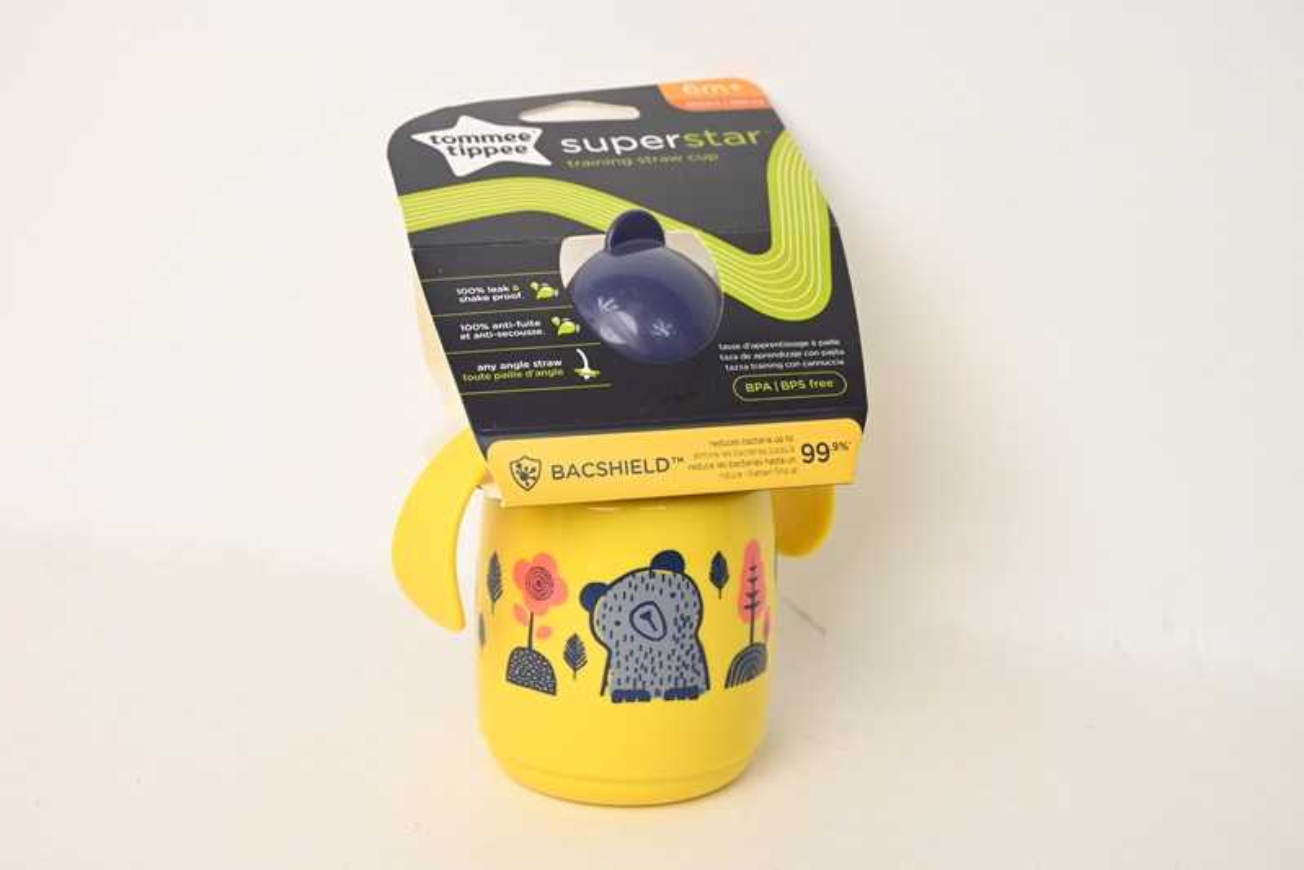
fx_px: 1956
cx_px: 652
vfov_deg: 25.1
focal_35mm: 54
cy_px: 435
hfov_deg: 36.9
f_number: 5.3
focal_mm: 36
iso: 220
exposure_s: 1/250
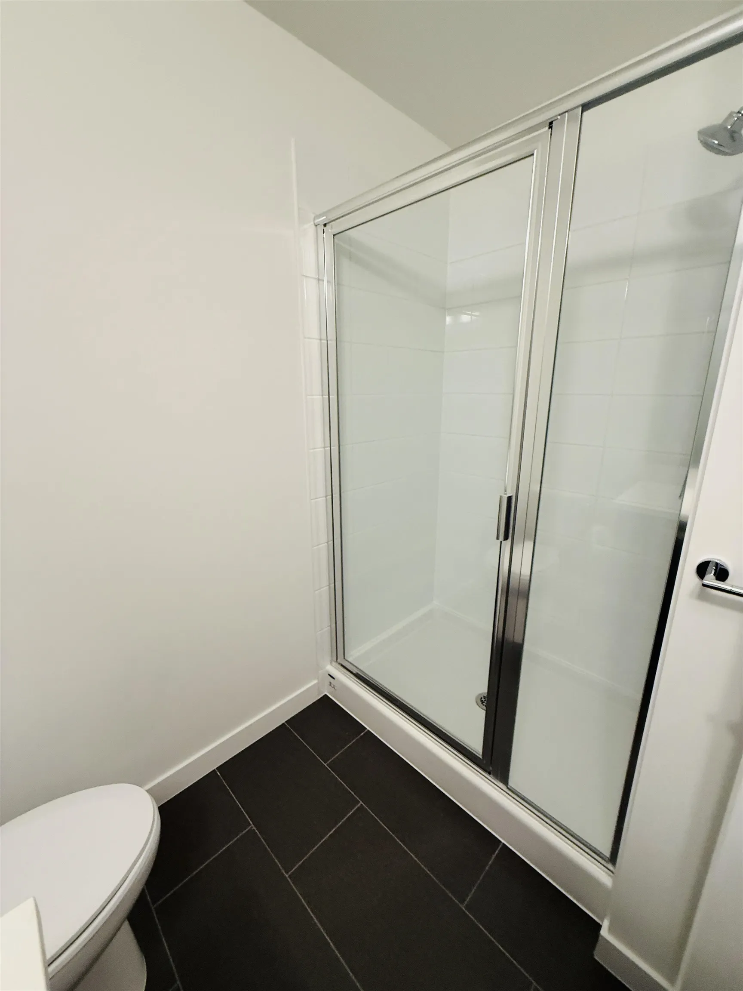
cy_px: 496
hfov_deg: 85.7
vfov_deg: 102.1
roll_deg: +0.2
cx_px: 372
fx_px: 401
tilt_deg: -13.4
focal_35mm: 14
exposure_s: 1/60
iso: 200
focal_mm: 2.22
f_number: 2.2
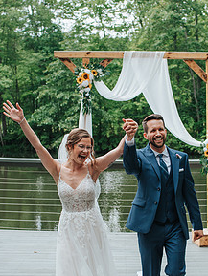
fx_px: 640
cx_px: 137
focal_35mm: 80
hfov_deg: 18.4
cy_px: 204
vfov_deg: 24.2
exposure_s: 1/800
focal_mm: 35
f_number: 3.5
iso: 250
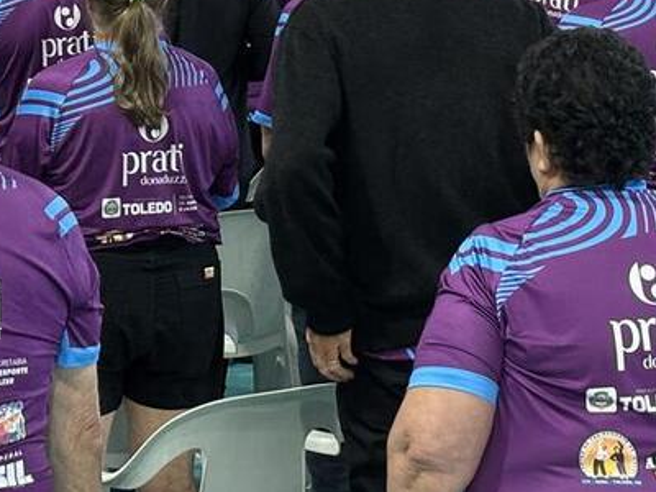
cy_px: -153
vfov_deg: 9.3
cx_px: 356
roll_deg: +0.7
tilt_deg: -1.1
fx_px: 2956
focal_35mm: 156
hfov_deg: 12.7
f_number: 1.6
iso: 125
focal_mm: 5.96
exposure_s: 1/60
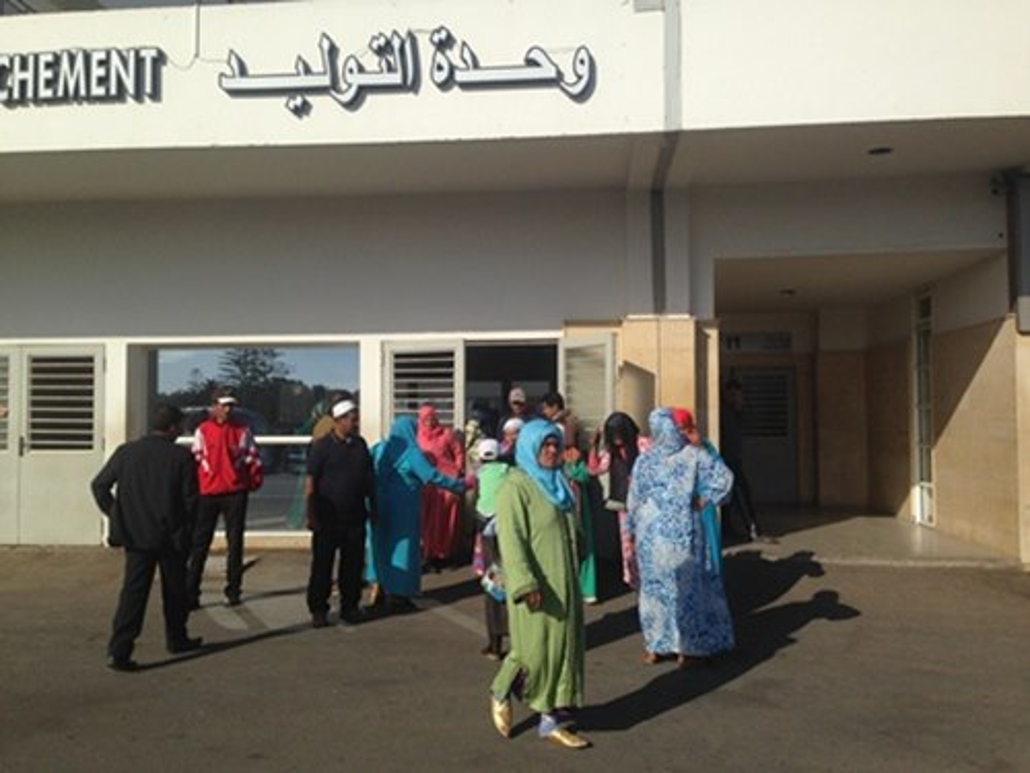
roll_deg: -1.0
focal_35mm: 33
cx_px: 515
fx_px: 982
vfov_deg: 42.9
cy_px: 386
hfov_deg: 55.4
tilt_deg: +3.7
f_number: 2.4
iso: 50
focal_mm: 4.12
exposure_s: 1/3623
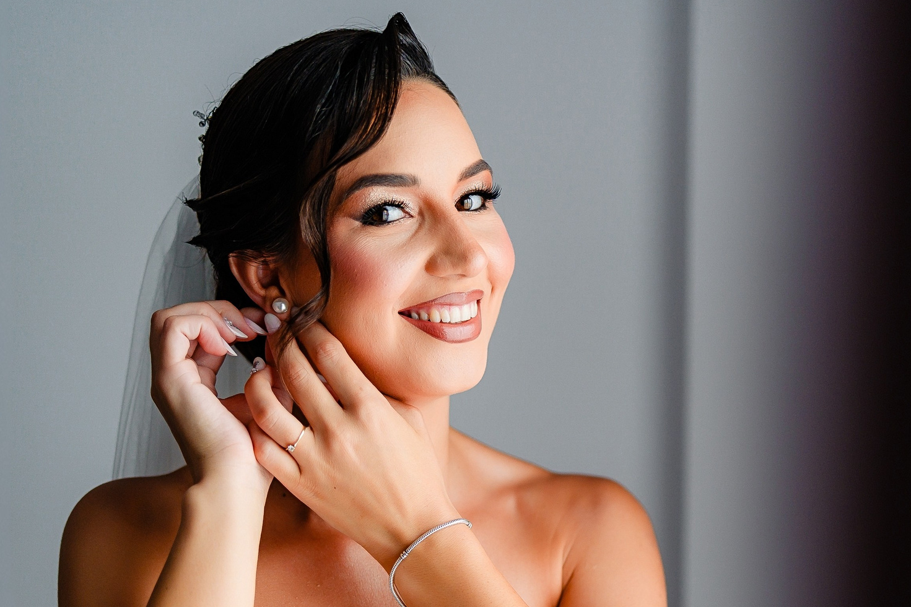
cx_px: 683
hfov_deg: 23.1
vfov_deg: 15.6
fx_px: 2202
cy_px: 522
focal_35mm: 87
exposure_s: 1/500
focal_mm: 50
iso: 400
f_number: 1.4
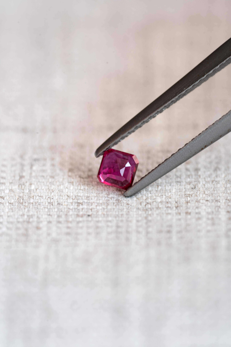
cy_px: 174
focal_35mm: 90
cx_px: 116
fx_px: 866
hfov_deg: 15.2
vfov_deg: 22.6
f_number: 8
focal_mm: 90
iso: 100
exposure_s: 1/8
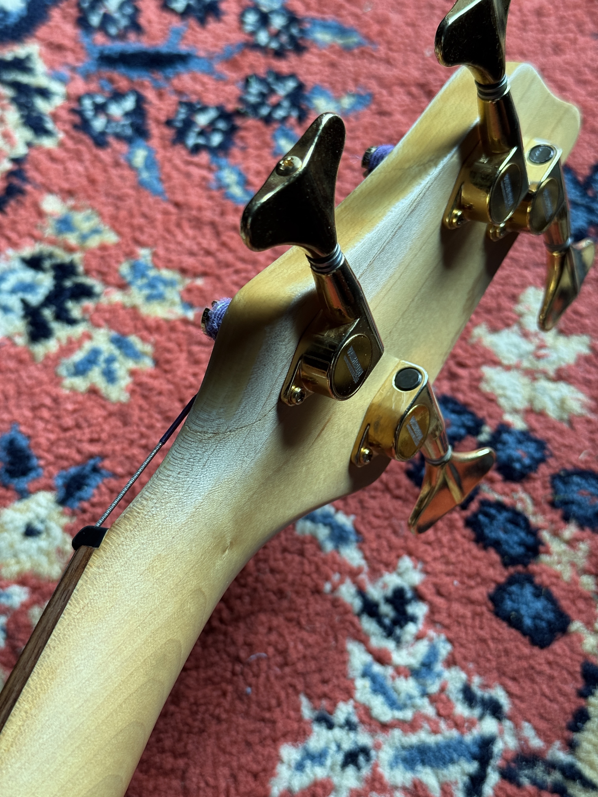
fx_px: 1106
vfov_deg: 39.7
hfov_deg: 30.3
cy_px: 398
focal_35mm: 48
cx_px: 299
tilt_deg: -62.6
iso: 100
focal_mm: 6.76
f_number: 1.78
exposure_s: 1/72
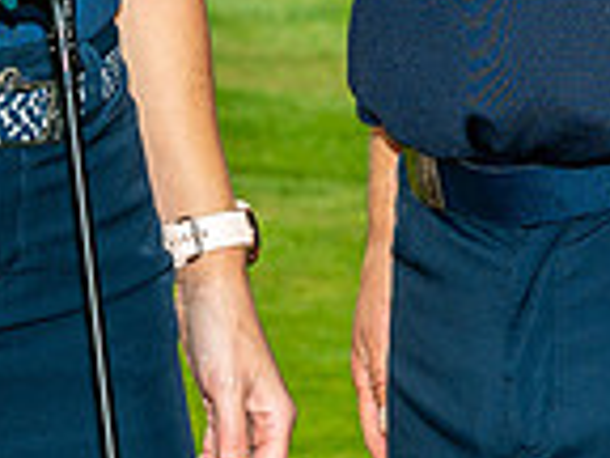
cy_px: -628
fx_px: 6626
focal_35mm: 376
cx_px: 361
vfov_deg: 3.9
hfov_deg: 5.3
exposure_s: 1/160
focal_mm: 70
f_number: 7.1
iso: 200
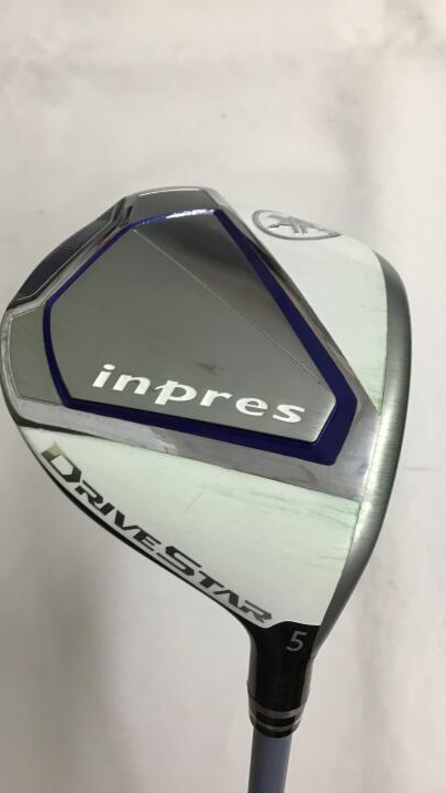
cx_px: 244
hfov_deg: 34.6
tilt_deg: -79.9
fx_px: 715
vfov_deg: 58.0
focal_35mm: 34
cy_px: 396
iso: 80
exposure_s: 1/33
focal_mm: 3.3
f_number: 2.4
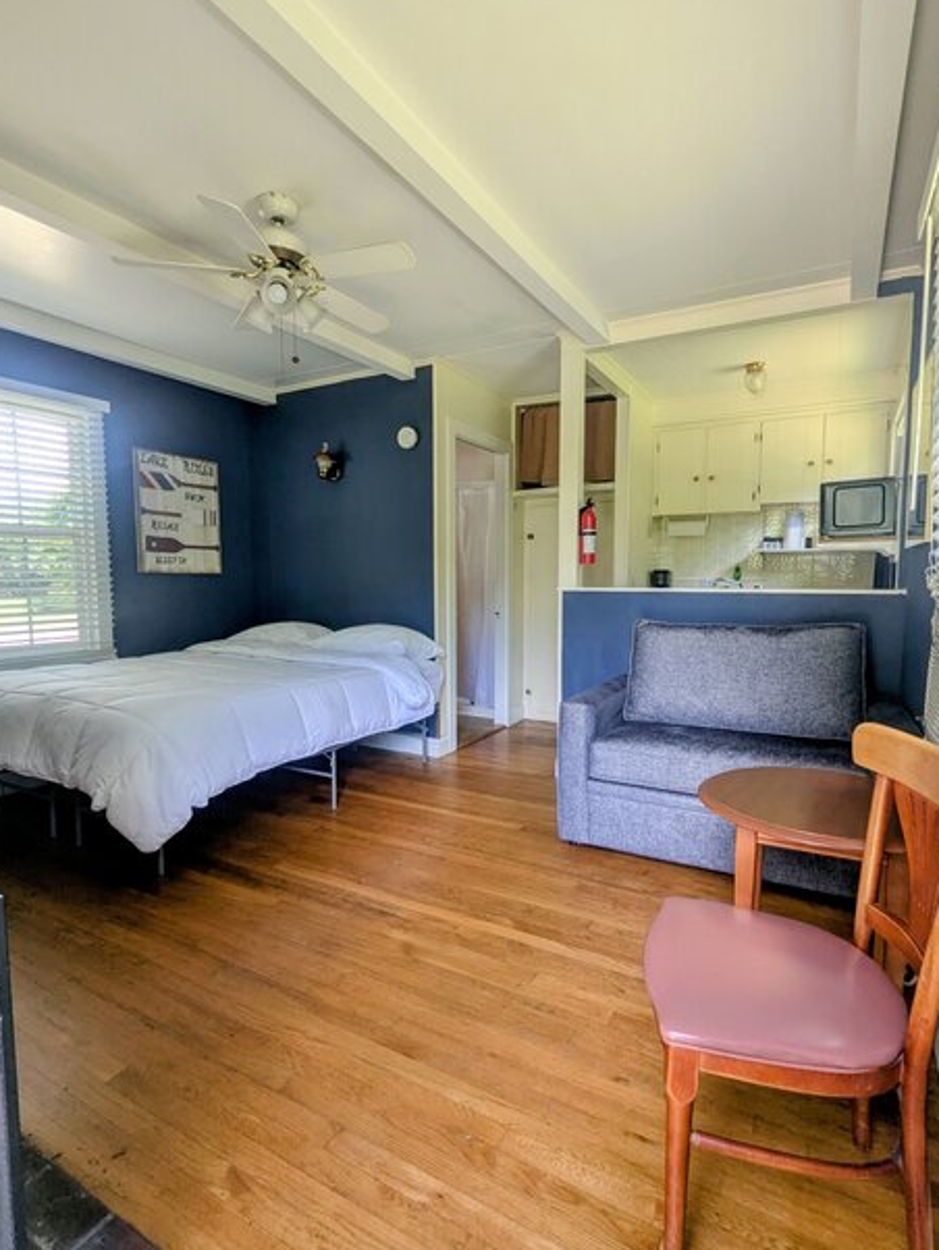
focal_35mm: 17
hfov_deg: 74.8
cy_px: 635
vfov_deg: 91.0
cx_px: 470
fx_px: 614
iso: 37
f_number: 2.2
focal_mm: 2.35
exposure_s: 1/60
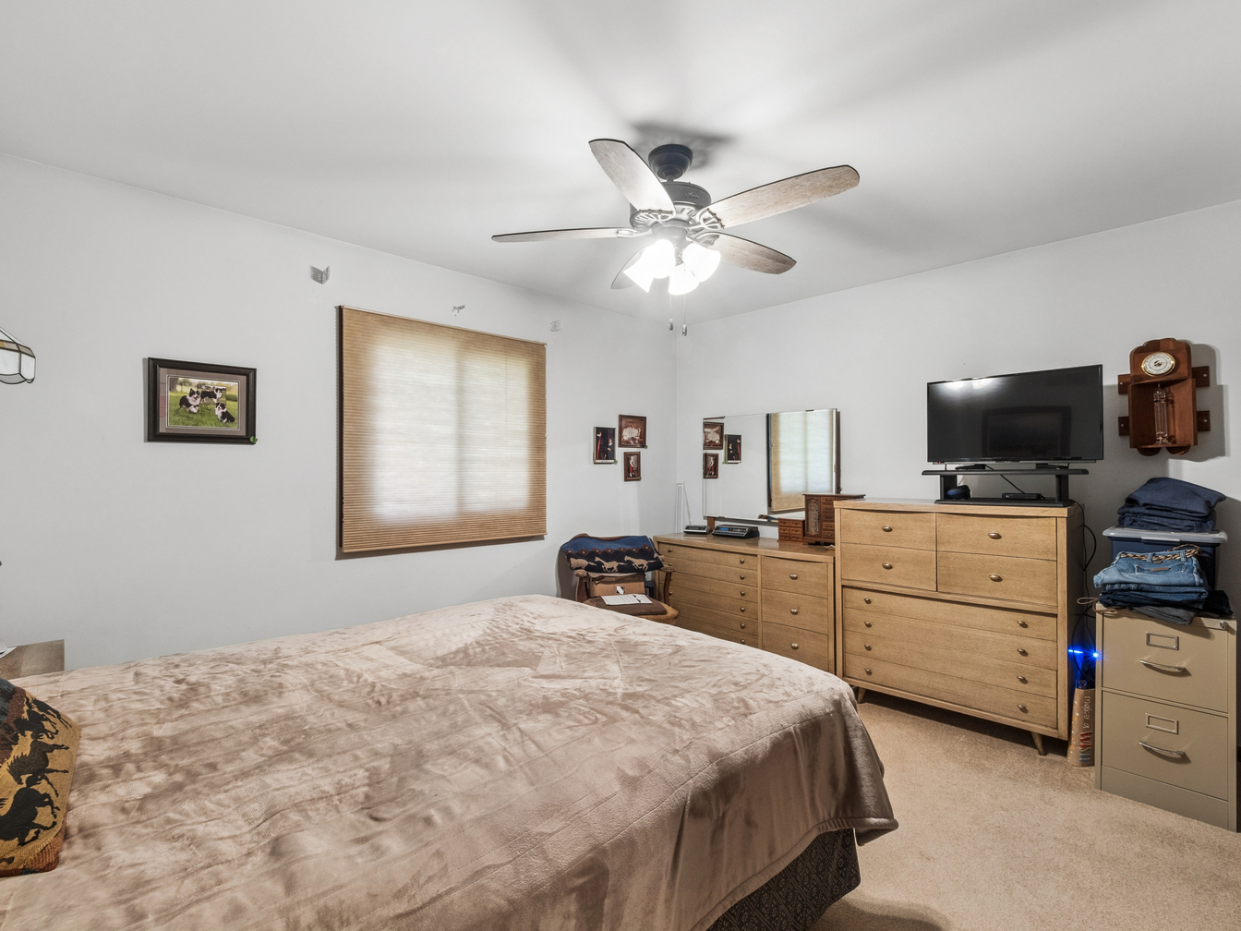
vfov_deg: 81.7
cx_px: 628
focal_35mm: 15
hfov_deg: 98.2
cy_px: 489
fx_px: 538
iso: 400
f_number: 8
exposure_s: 1/4
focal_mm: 7
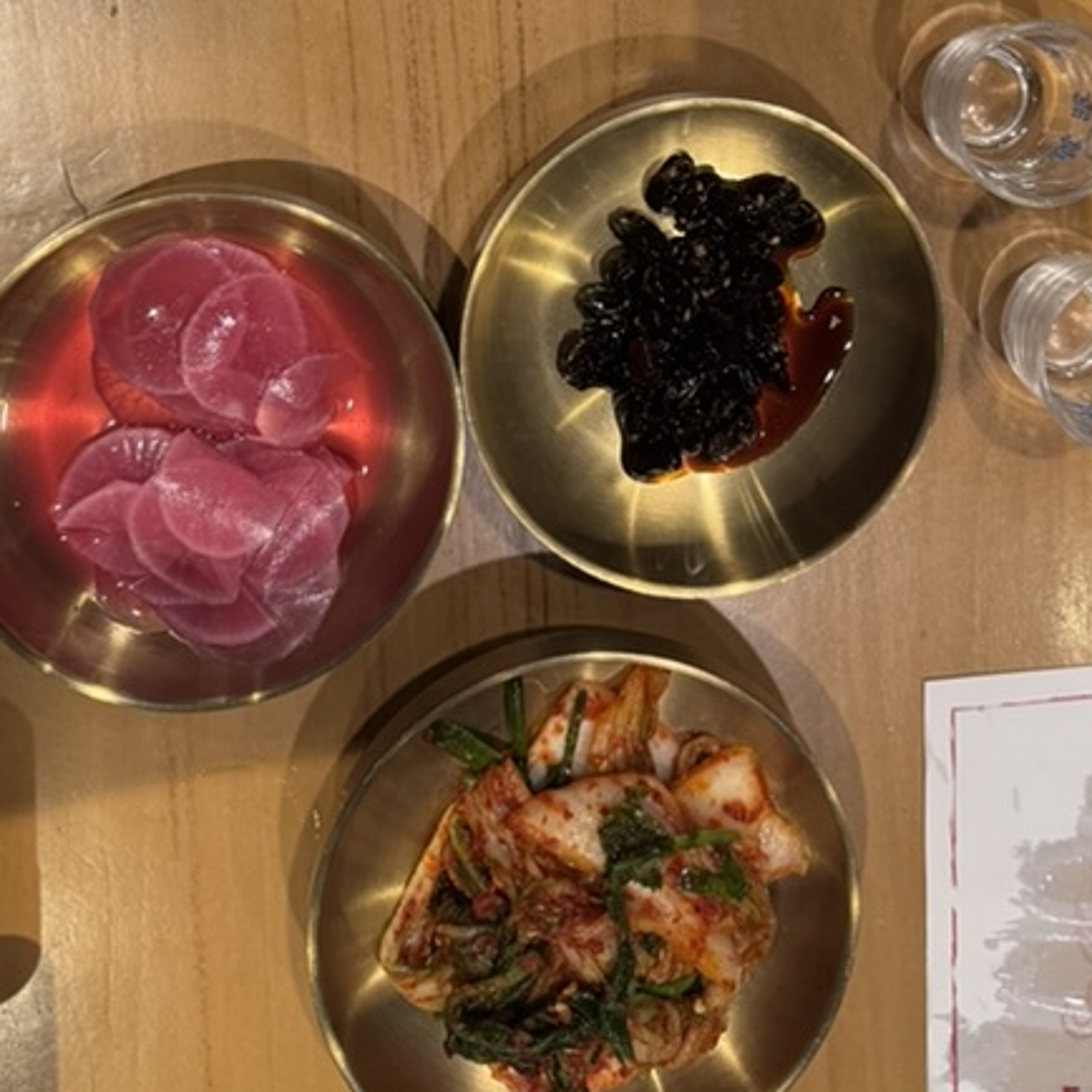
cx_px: 659
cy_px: -40
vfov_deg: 31.1
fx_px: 1785
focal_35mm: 50
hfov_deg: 33.9
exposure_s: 1/50
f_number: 1.78
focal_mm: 6.76
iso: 320
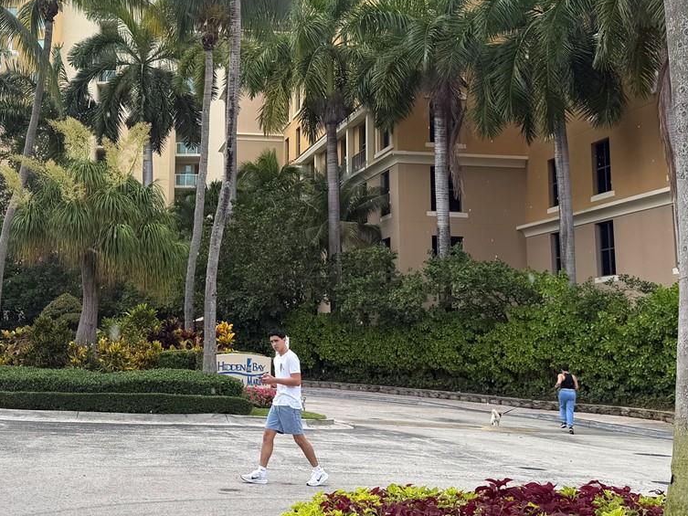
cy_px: 158
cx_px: 160
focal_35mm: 51
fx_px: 1014
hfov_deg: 36.5
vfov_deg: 28.3
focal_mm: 6.76
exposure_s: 1/1314
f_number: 1.78
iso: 80
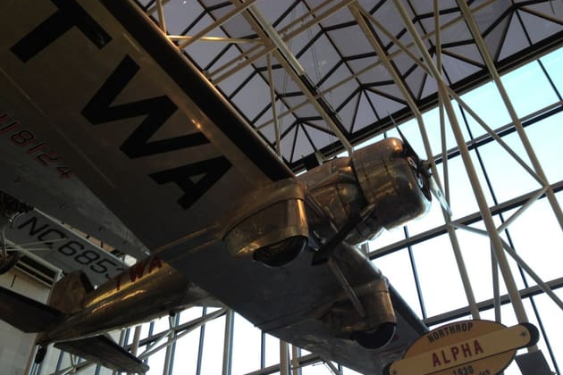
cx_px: 279
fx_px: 579
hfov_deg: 51.9
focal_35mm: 37
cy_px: 203
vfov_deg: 35.9
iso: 50
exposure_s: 1/24
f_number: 2.4
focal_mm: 4.28
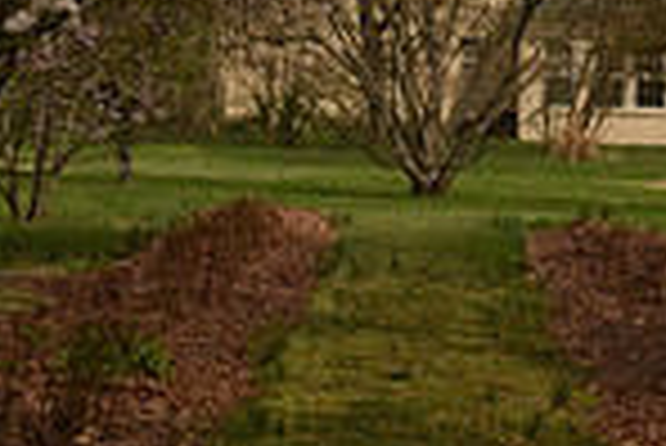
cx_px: 364
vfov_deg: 7.5
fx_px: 3333
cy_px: -282
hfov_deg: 11.4
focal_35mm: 180
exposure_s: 1/100
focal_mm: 46
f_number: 9
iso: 200
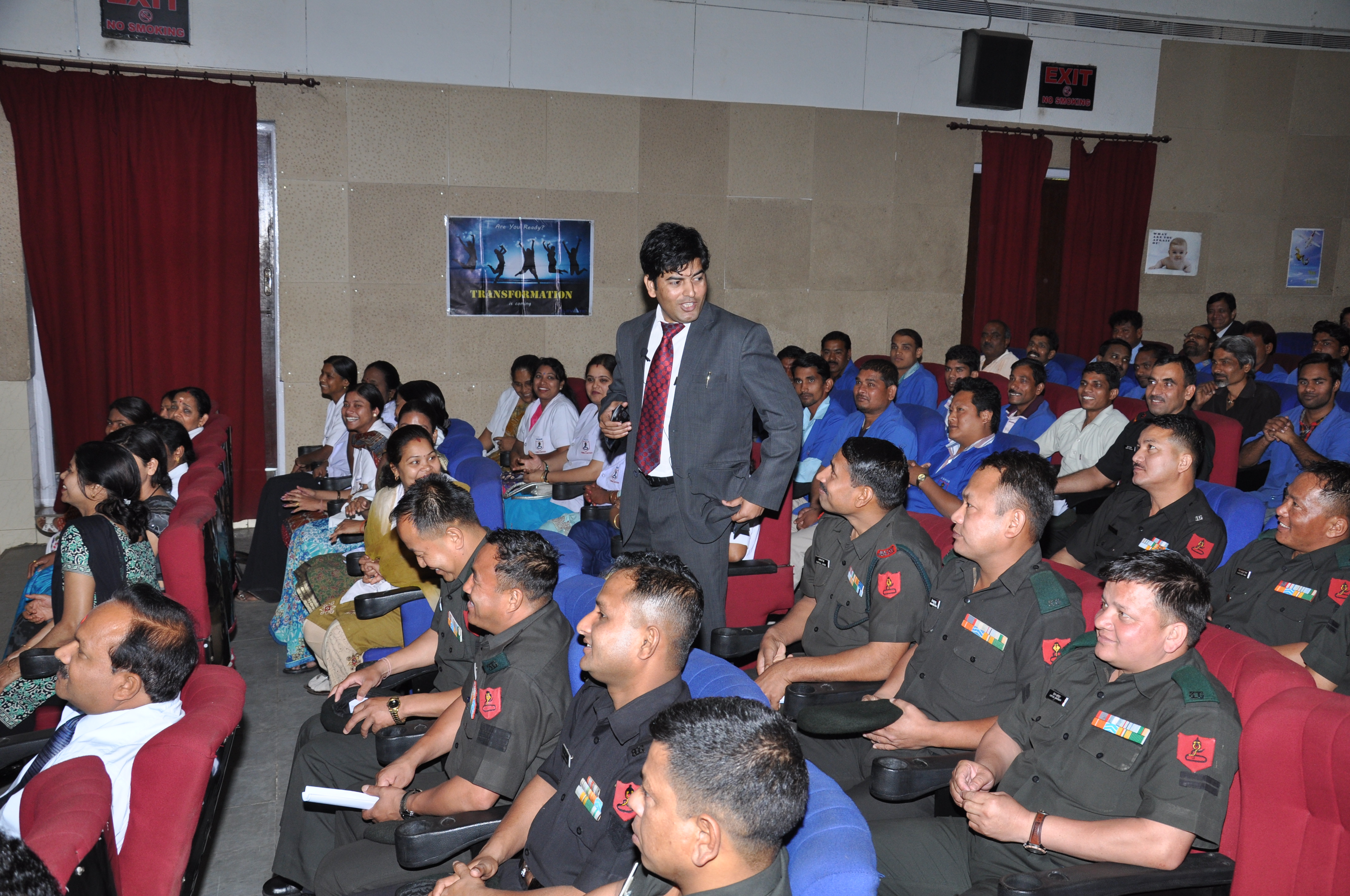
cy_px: 448
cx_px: 675
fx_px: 1236
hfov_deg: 57.3
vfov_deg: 39.9
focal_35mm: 33
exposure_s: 1/125
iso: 400
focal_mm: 22
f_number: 6.3
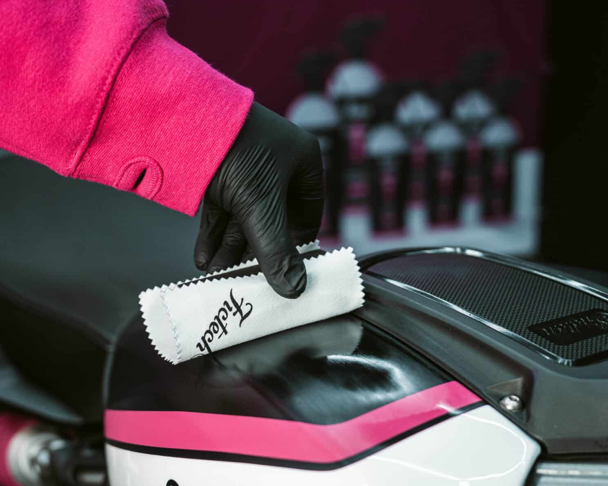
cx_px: 294
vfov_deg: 30.0
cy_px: 333
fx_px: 900
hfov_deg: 37.3
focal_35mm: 50
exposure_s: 1/160
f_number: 2.8
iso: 160
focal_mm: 31
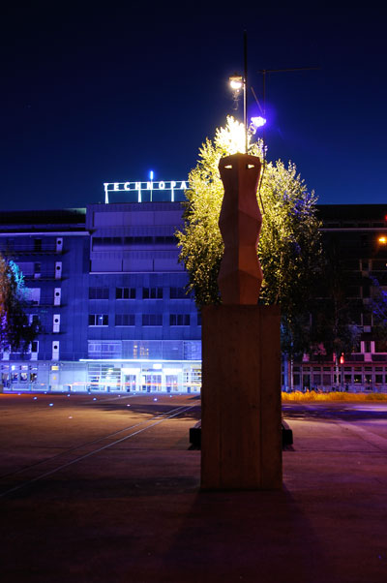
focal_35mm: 30
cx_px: 194
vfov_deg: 62.0
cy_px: 292
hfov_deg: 43.5
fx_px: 485
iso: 200
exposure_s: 2.5
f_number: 4.5
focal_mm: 20
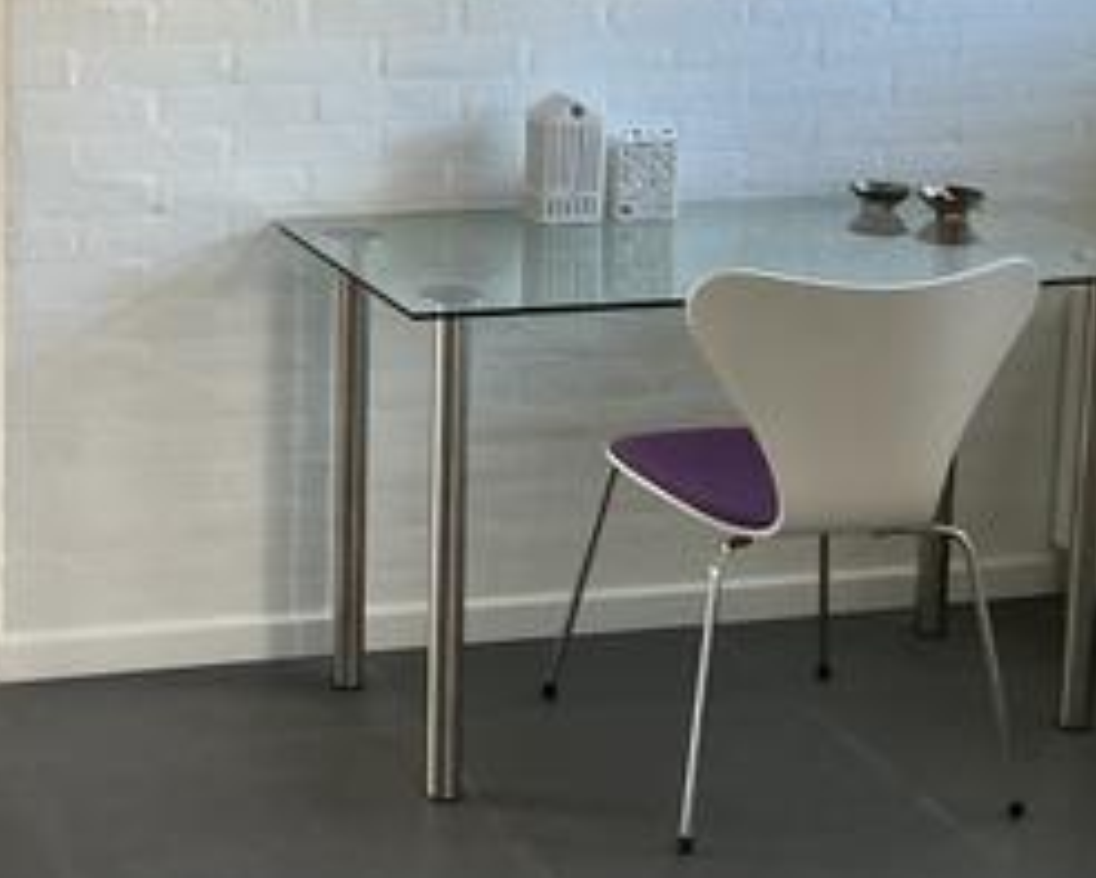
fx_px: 2239
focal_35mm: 69
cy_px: 18
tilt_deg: -8.3
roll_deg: +0.2
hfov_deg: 26.2
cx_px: 18
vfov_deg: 21.5
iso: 100
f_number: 1.8
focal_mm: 3
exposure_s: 1/60
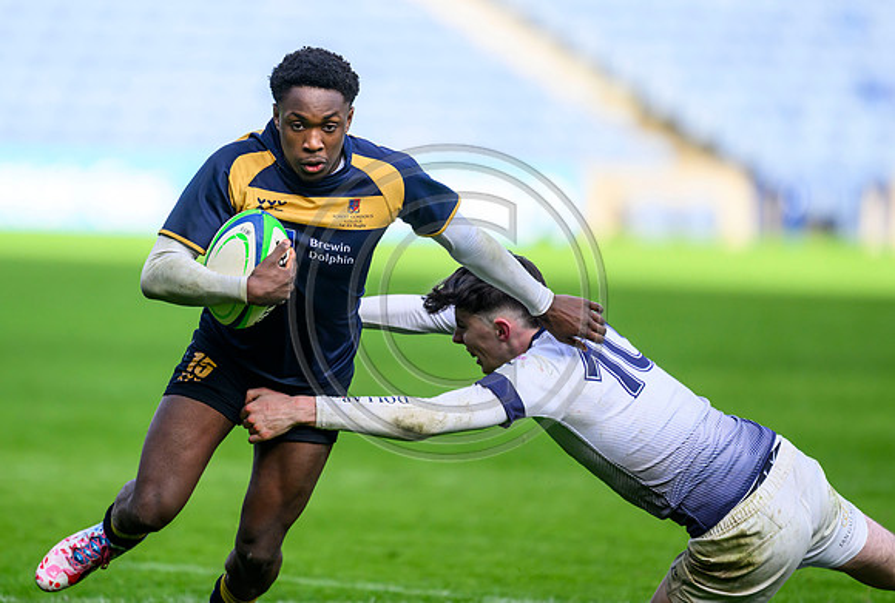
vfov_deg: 2.1
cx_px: 378
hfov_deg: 3.2
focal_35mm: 645
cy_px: 258
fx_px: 16086
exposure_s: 1/2500
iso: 1250
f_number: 4
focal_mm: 560
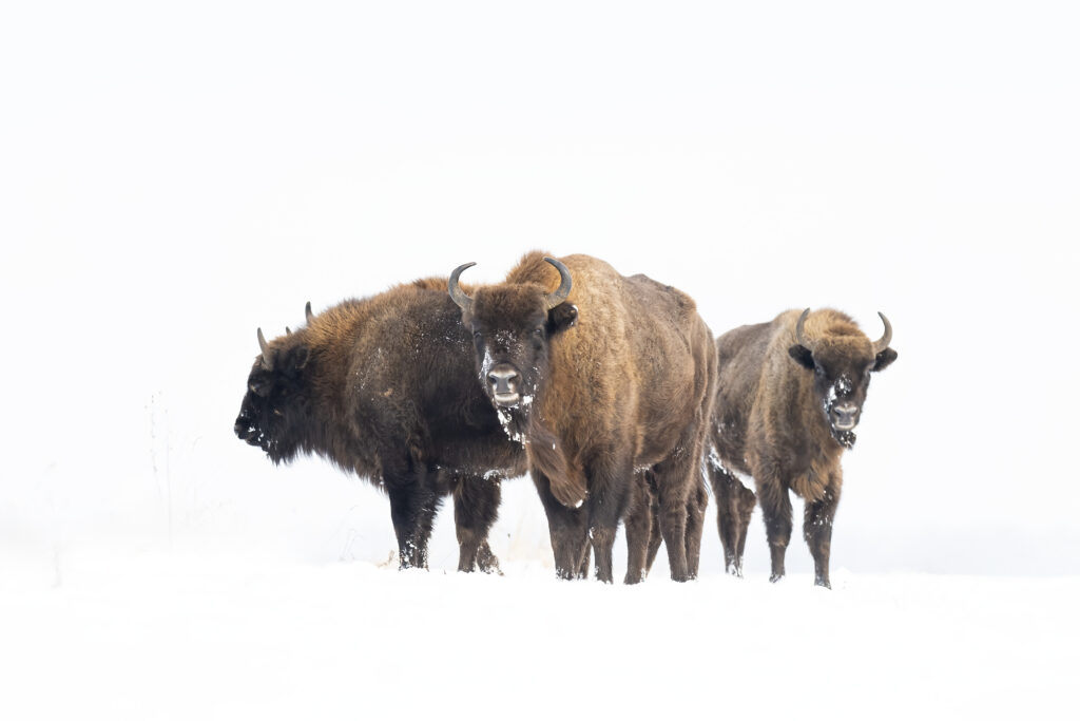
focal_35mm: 600
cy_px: 360
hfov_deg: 3.4
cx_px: 540
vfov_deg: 2.3
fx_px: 18001
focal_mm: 400
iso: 640
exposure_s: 1/1250
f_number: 5.6
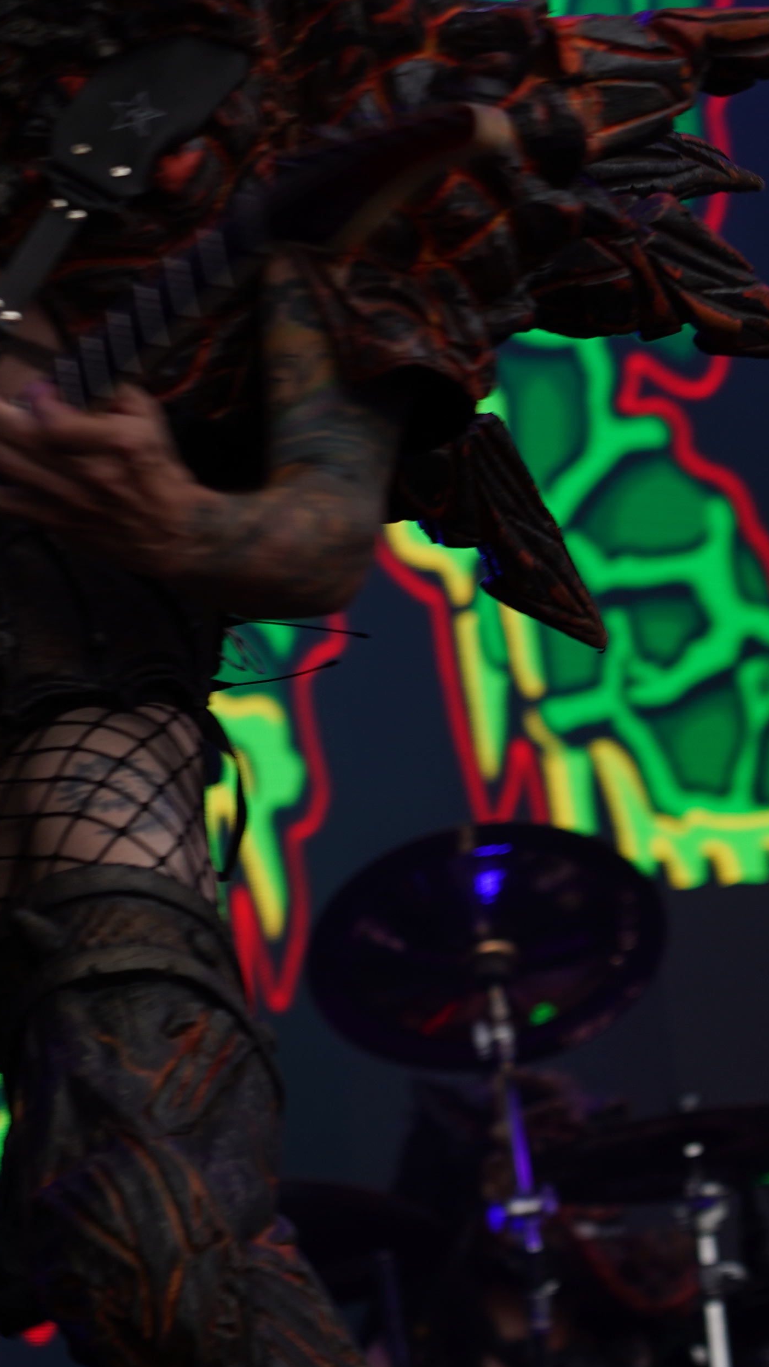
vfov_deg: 9.4
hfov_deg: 5.3
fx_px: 8302
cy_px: 520
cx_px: 286
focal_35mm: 229
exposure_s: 1/160
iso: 100
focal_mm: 91
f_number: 4.5
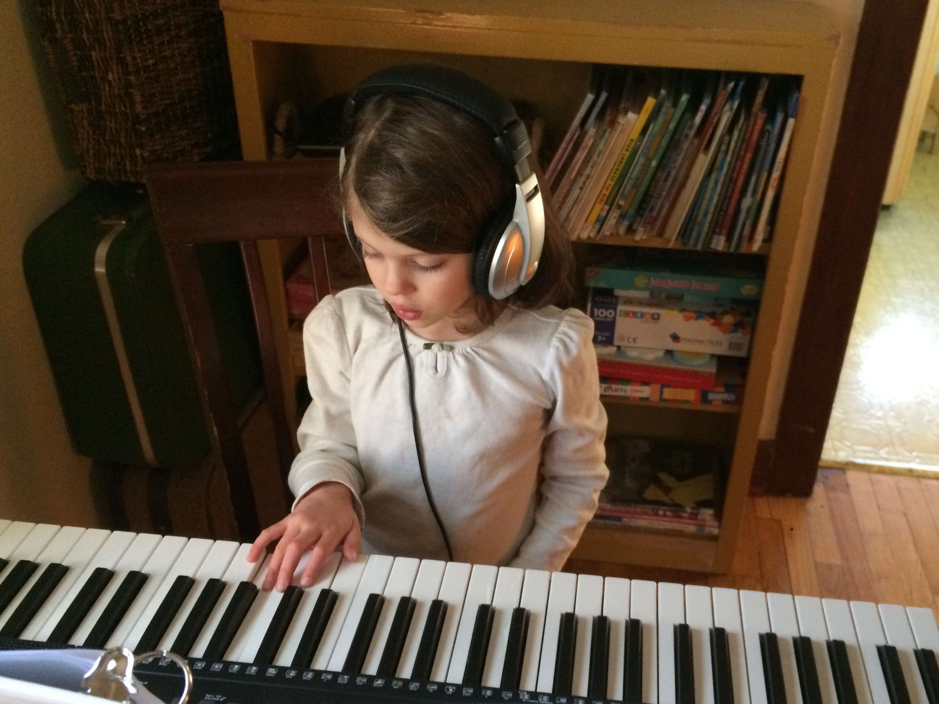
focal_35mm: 34
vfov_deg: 41.7
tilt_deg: -31.1
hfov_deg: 53.7
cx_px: 541
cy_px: 391
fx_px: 922
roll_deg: -3.0
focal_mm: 4.15
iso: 320
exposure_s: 1/30
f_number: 2.2
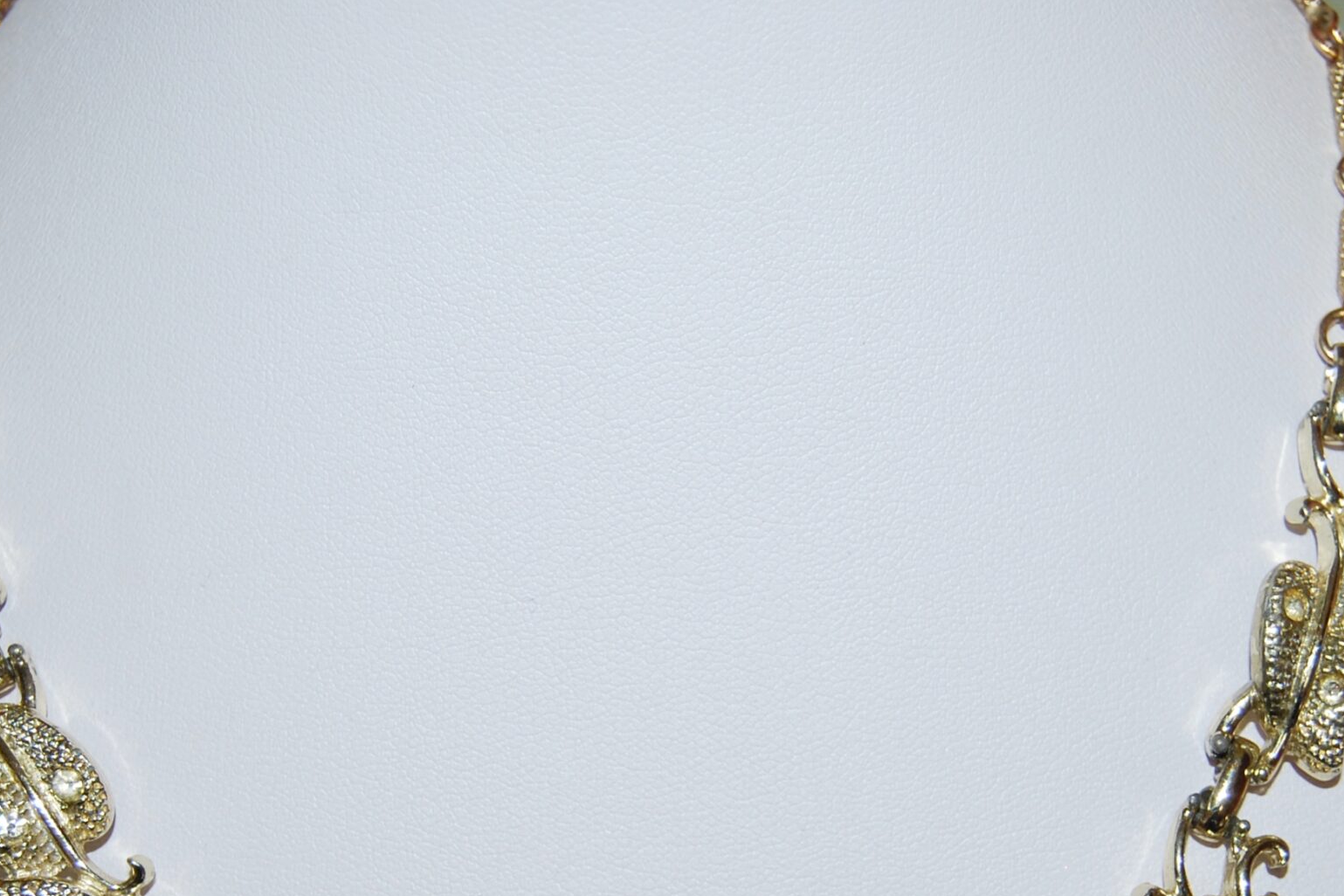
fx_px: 3546
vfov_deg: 14.3
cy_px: 748
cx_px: 706
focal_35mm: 95
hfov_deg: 21.5
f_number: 4.8
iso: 200
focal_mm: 38
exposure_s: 1/60
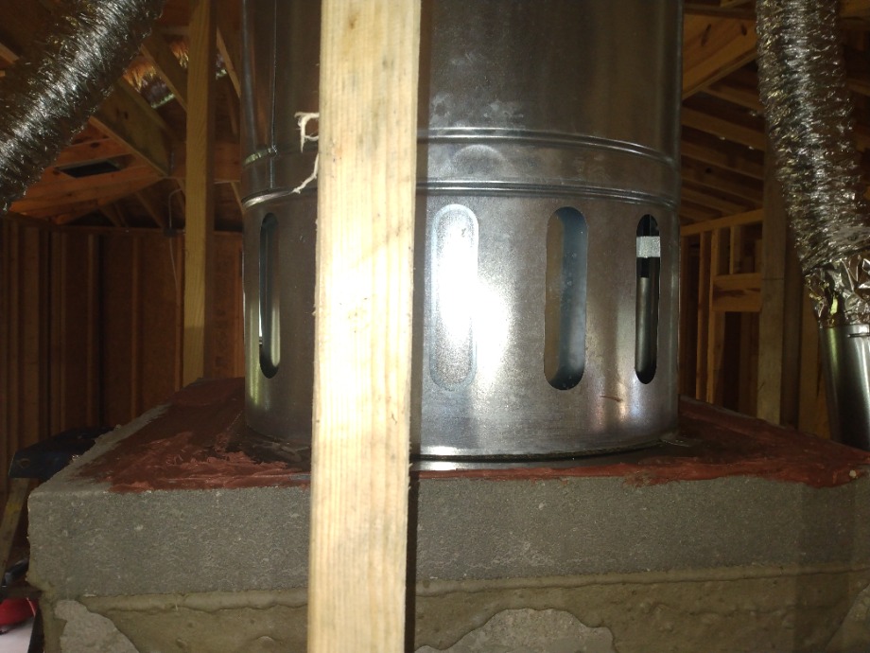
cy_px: 326
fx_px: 503
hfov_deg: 81.7
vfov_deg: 66.0
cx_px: 435
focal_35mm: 20
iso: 240
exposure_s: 1/60
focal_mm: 3.54
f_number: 2
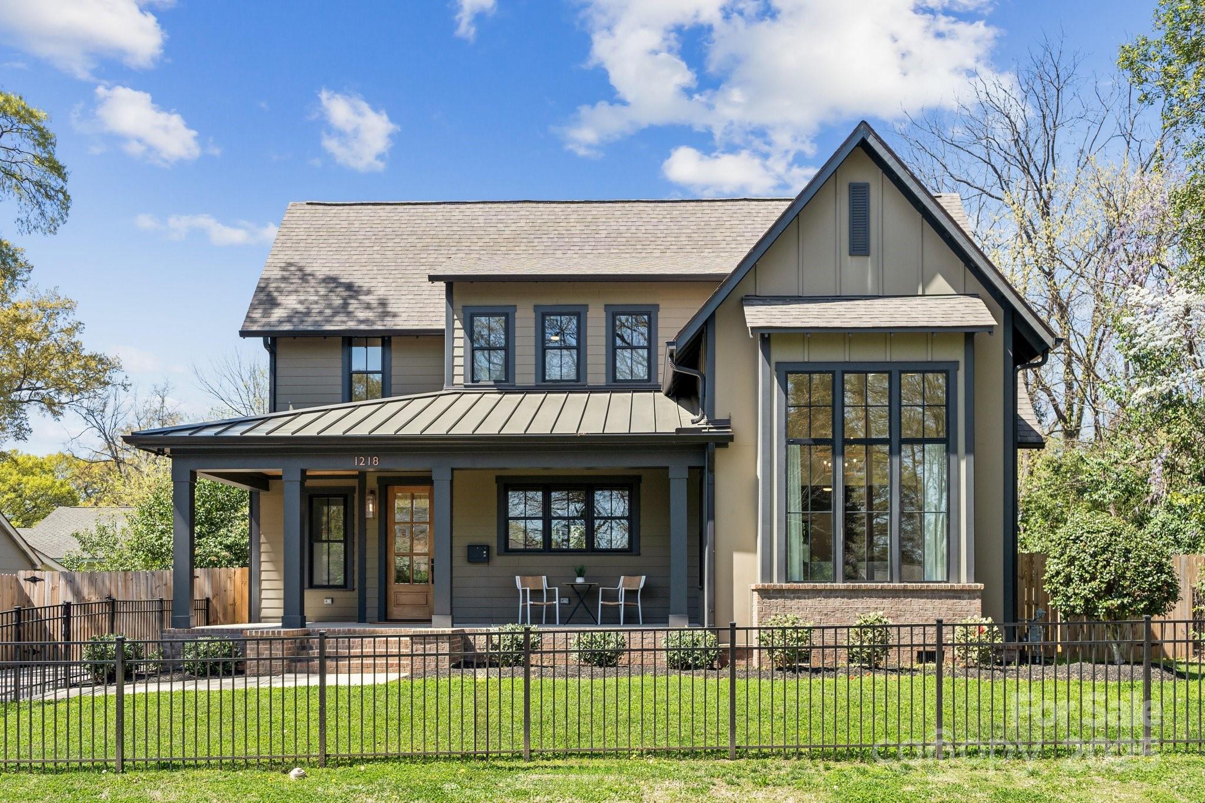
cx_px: 602
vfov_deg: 41.1
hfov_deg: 58.7
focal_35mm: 32
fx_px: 1071
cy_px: 402
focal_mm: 32
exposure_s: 1/250
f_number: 5
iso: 100
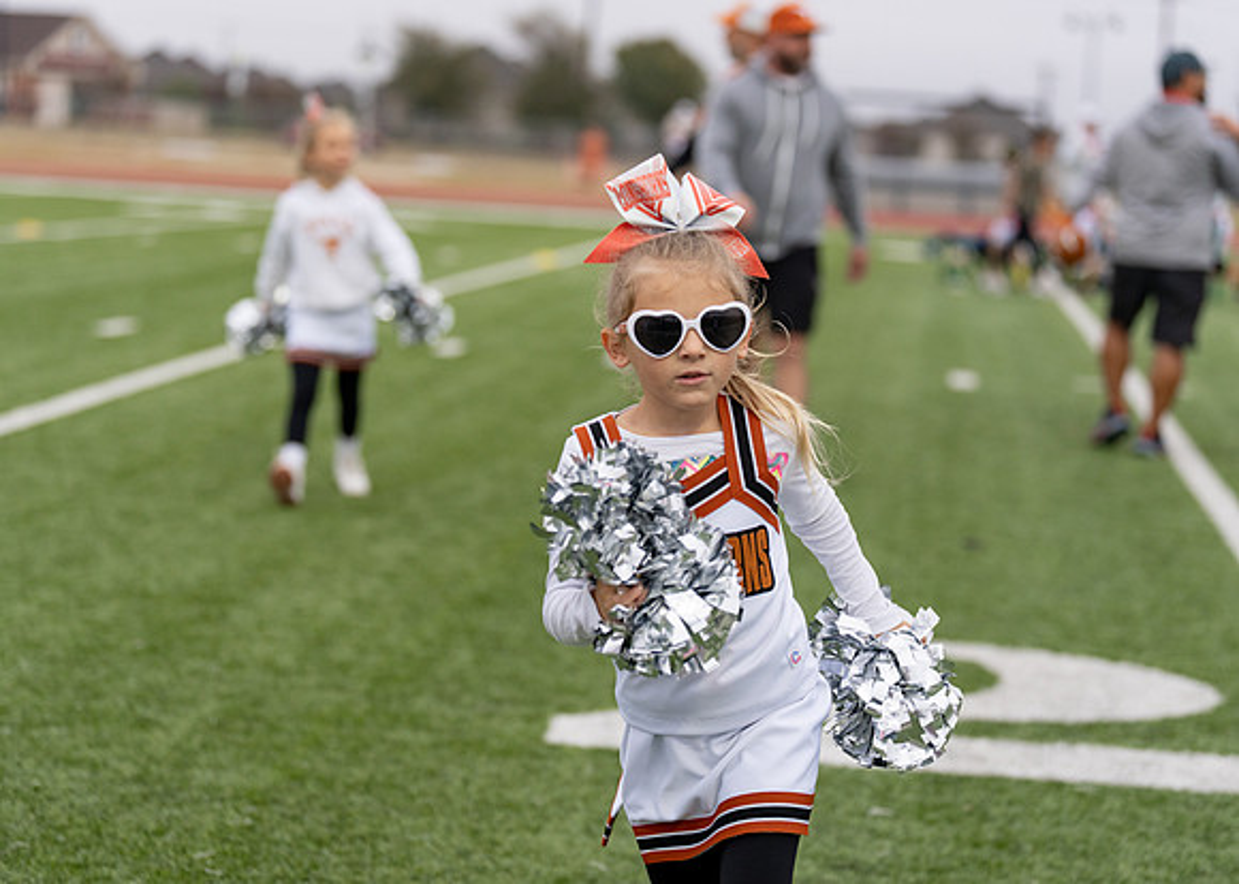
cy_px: 442
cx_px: 620
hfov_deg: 20.7
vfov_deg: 14.9
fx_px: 3391
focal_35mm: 96
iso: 500
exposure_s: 1/1000
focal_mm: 92
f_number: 2.8
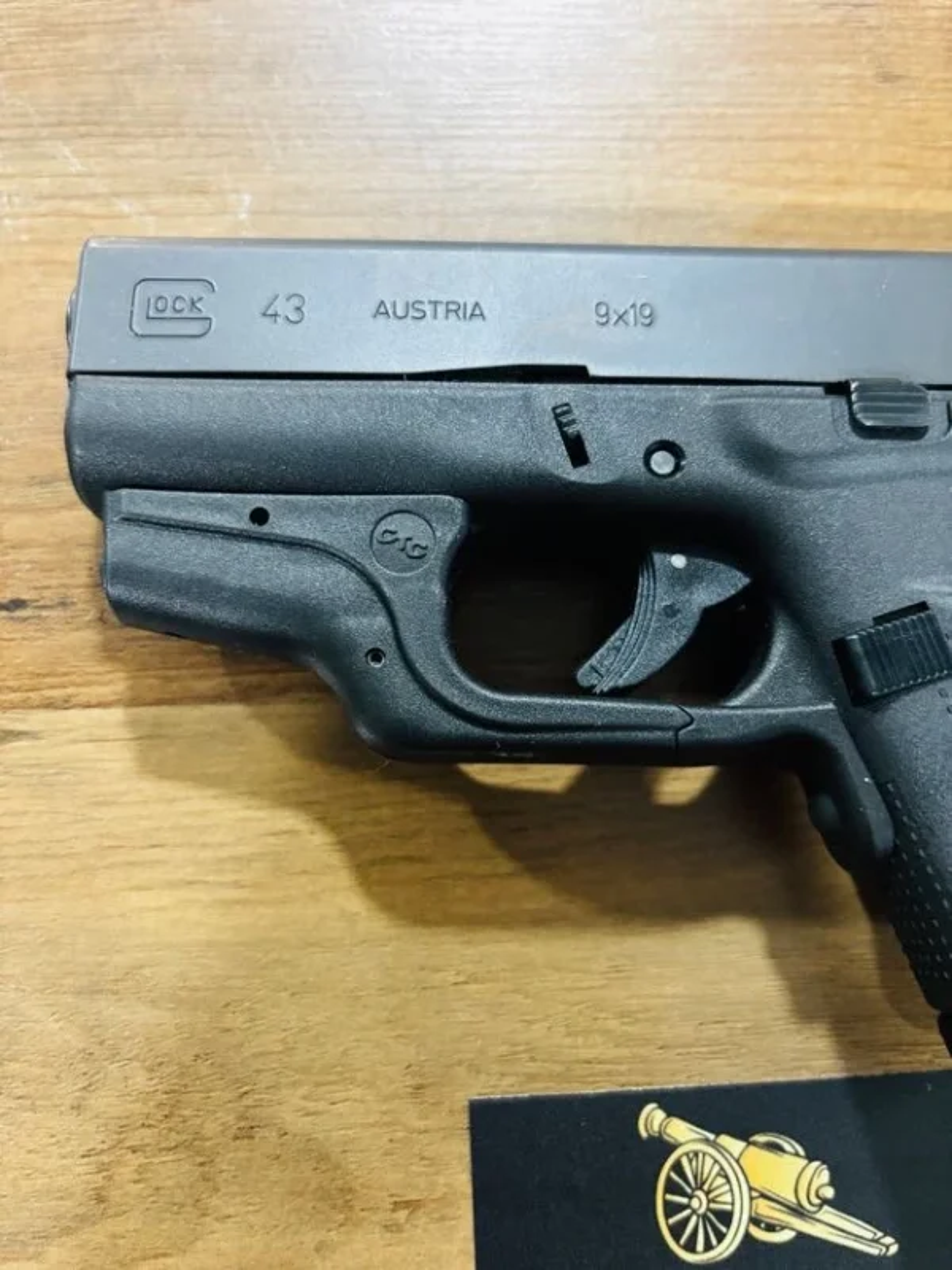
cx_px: 476
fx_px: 953
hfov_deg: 53.1
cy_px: 635
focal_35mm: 26
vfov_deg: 67.3
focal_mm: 5.96
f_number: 1.6
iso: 400
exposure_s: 1/40
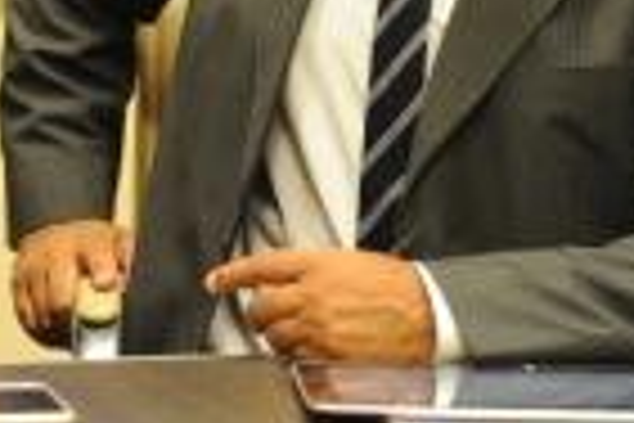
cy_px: -86
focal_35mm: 190
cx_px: 90
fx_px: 3346
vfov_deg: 7.2
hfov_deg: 10.8
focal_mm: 60
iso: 3200
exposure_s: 1/250
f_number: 4
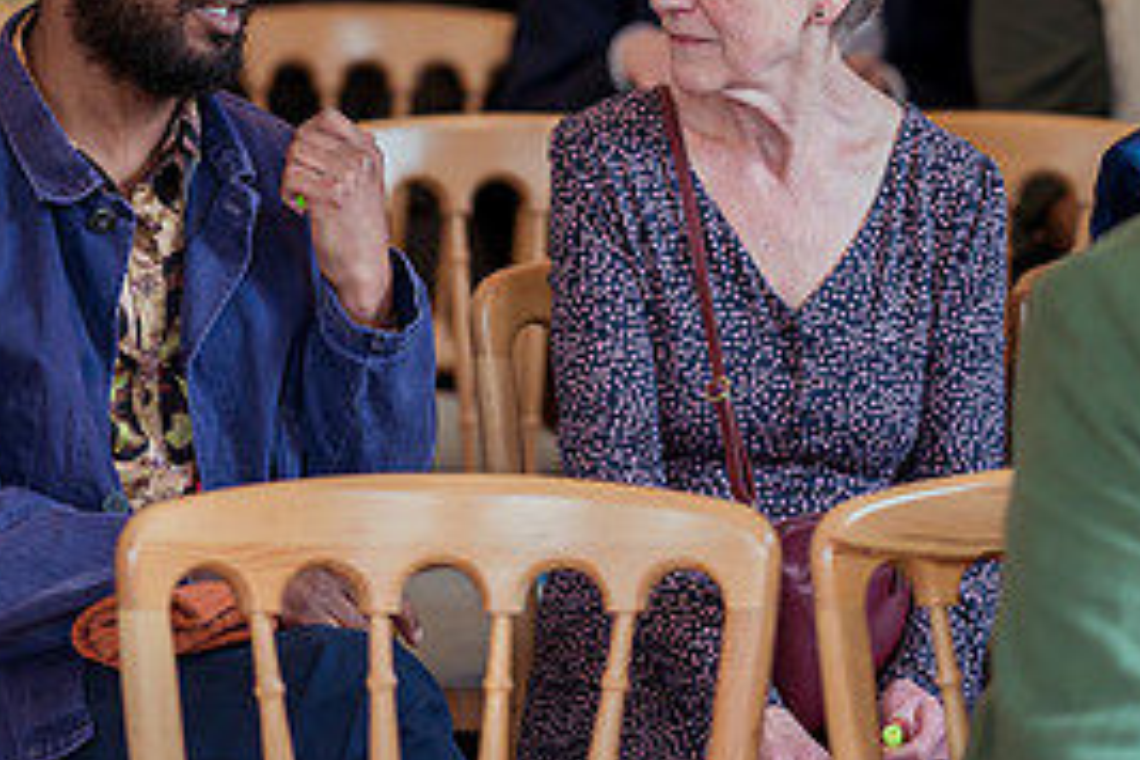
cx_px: 555
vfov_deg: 7.4
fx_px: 5858
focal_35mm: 185
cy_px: -32
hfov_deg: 11.1
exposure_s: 1/1000
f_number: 1.8
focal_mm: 85
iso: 360
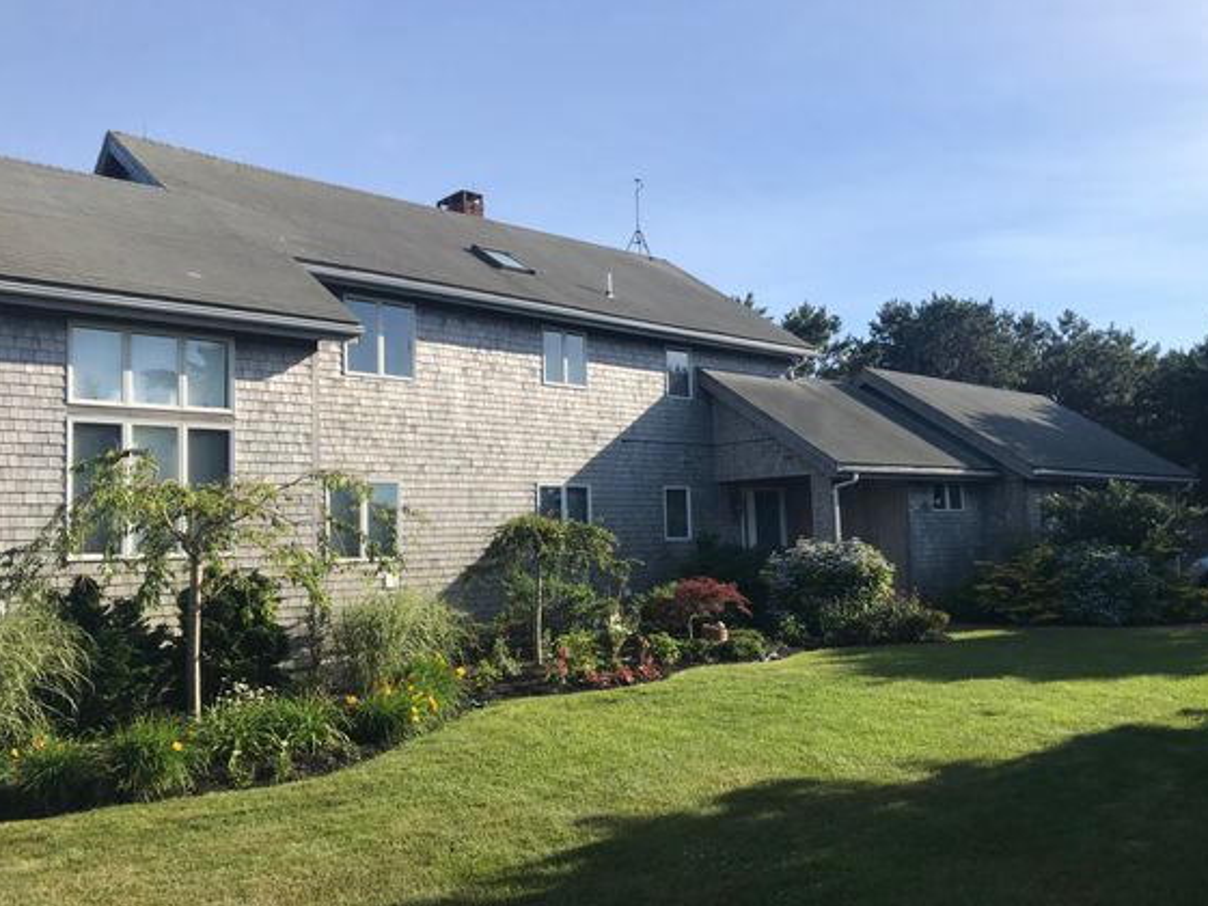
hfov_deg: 60.0
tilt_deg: +3.7
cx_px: 606
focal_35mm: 30
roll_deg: +1.9
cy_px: 477
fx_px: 1047
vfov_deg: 46.8
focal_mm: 3.99
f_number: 1.8
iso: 20
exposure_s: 1/1808
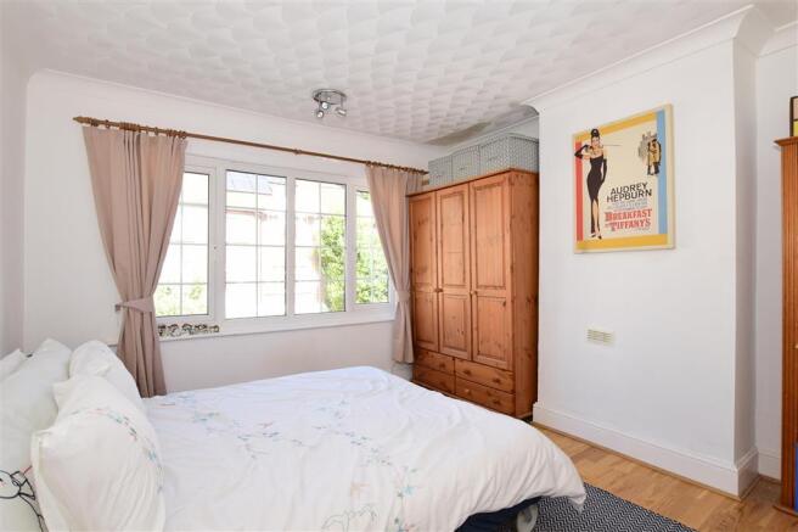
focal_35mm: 15
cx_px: 399
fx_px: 332
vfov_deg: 77.3
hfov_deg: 100.4
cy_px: 266
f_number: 5.6
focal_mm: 10
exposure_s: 1/80
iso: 400
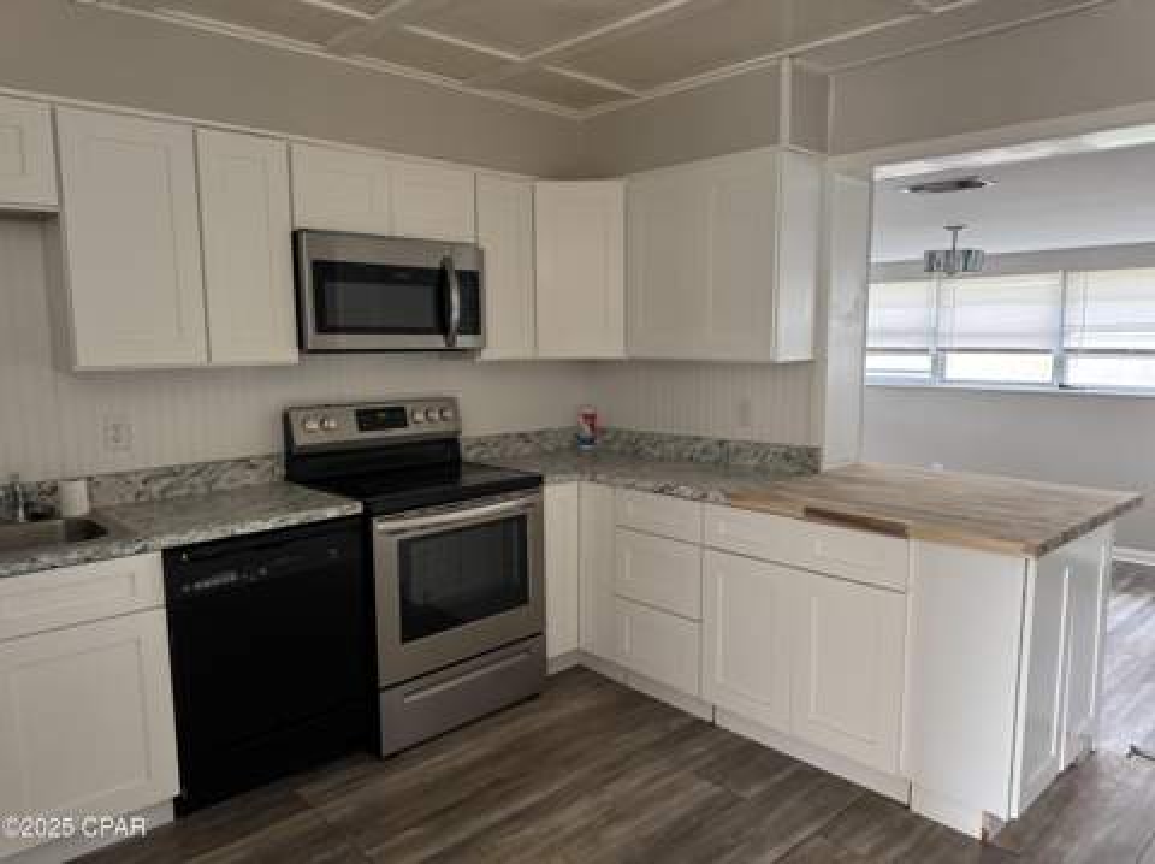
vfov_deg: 56.7
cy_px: 432
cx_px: 578
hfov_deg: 71.7
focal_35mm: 24
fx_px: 800
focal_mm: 6.76
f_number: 1.78
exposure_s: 1/60
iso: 500
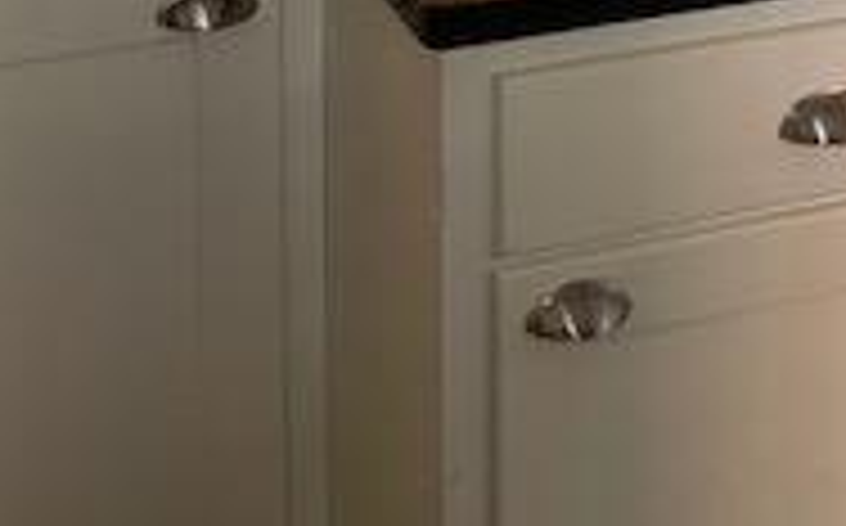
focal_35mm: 94
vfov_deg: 12.6
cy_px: -441
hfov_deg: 22.0
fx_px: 2165
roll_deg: -0.9
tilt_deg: -11.1
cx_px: 598
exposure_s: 1/60
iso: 80
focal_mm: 4.25
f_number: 1.8
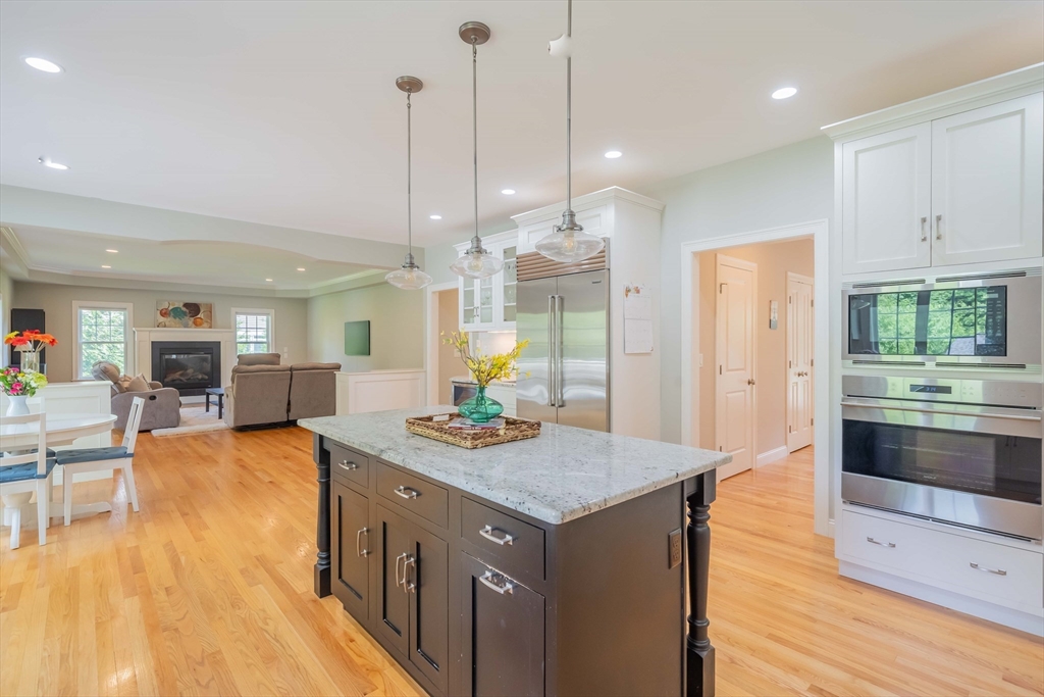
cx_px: 522
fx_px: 464
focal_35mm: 16
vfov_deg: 73.8
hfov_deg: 96.7
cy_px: 348
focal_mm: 16
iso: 800
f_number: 8
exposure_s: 1/100
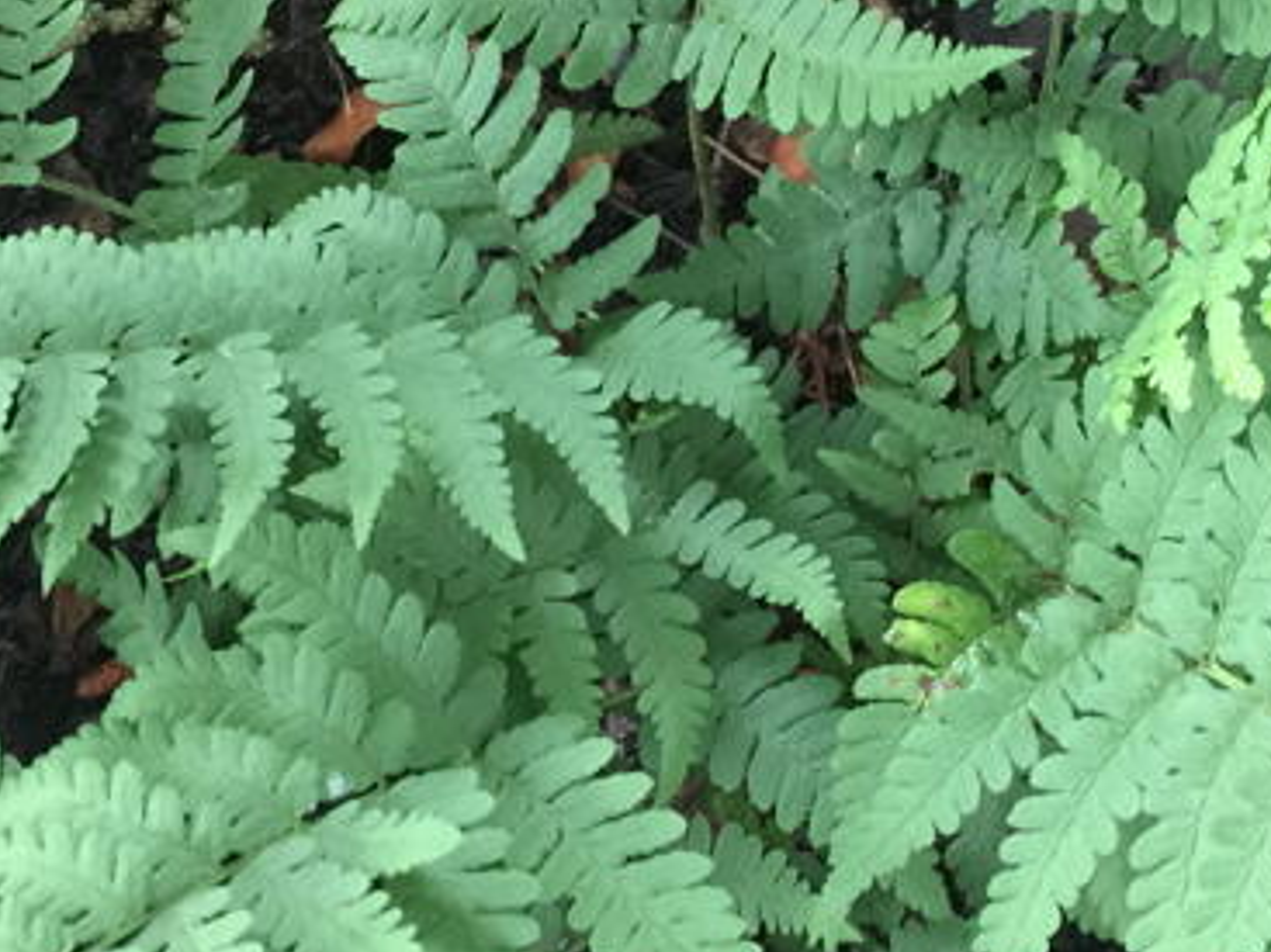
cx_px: 890
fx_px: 2900
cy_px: 242
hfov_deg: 24.5
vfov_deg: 18.5
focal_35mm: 79
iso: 125
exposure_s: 1/10
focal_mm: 4.15
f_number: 2.2
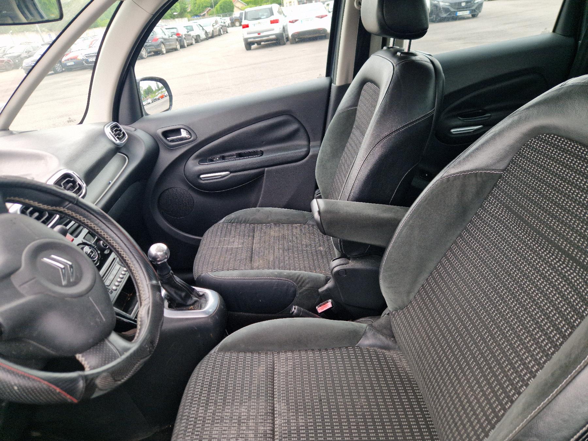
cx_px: 294
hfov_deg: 73.9
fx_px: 391
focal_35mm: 23
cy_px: 220
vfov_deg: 58.9
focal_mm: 5.4
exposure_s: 1/100
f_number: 1.8
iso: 50
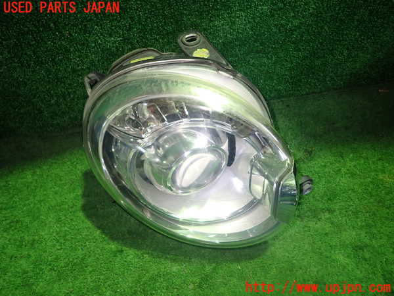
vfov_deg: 54.9
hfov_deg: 69.4
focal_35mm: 25
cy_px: 148
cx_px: 197
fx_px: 285
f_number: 2
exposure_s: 1/30
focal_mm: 4.5
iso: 320
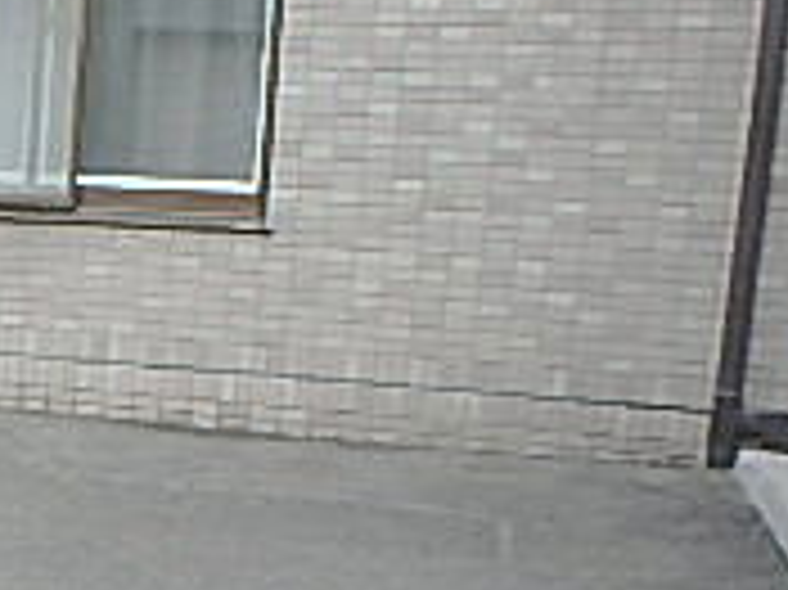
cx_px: -383
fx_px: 1752
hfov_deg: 21.4
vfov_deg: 18.9
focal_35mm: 77
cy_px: 468
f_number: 3.5
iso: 125
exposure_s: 1/160
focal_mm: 3.7
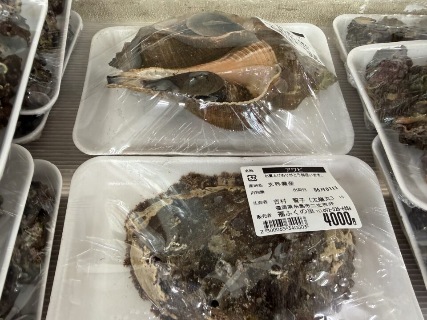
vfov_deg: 56.8
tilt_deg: -59.3
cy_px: 160
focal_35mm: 24
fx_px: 296
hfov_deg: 71.6
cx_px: 214
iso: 200
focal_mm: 2.22
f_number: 2.2
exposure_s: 1/60
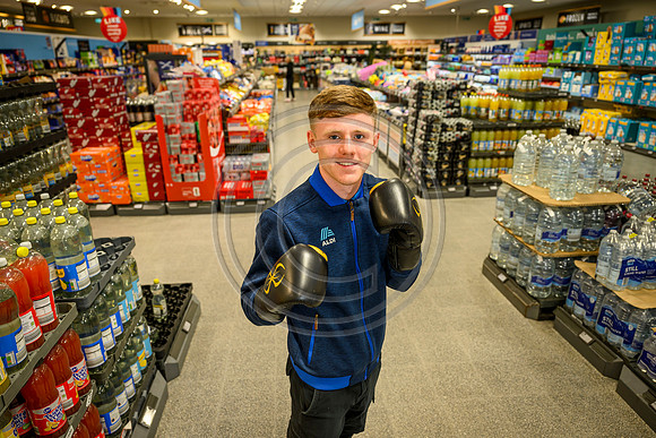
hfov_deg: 73.7
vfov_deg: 53.2
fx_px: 437
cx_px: 328
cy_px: 219
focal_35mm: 24
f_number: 3.2
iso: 500
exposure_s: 1/160
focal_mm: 24
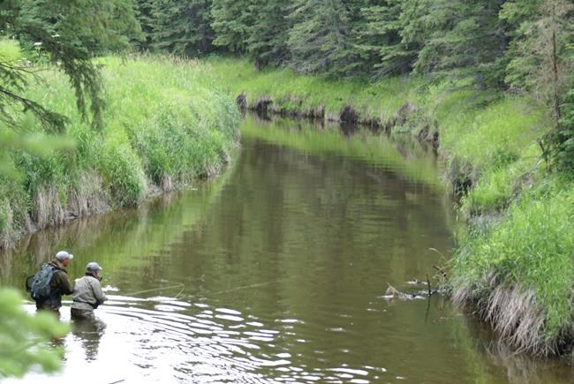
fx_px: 1676
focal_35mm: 105
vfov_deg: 13.1
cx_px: 287
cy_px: 192
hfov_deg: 19.4
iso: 400
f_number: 5.6
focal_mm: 70
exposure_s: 1/30
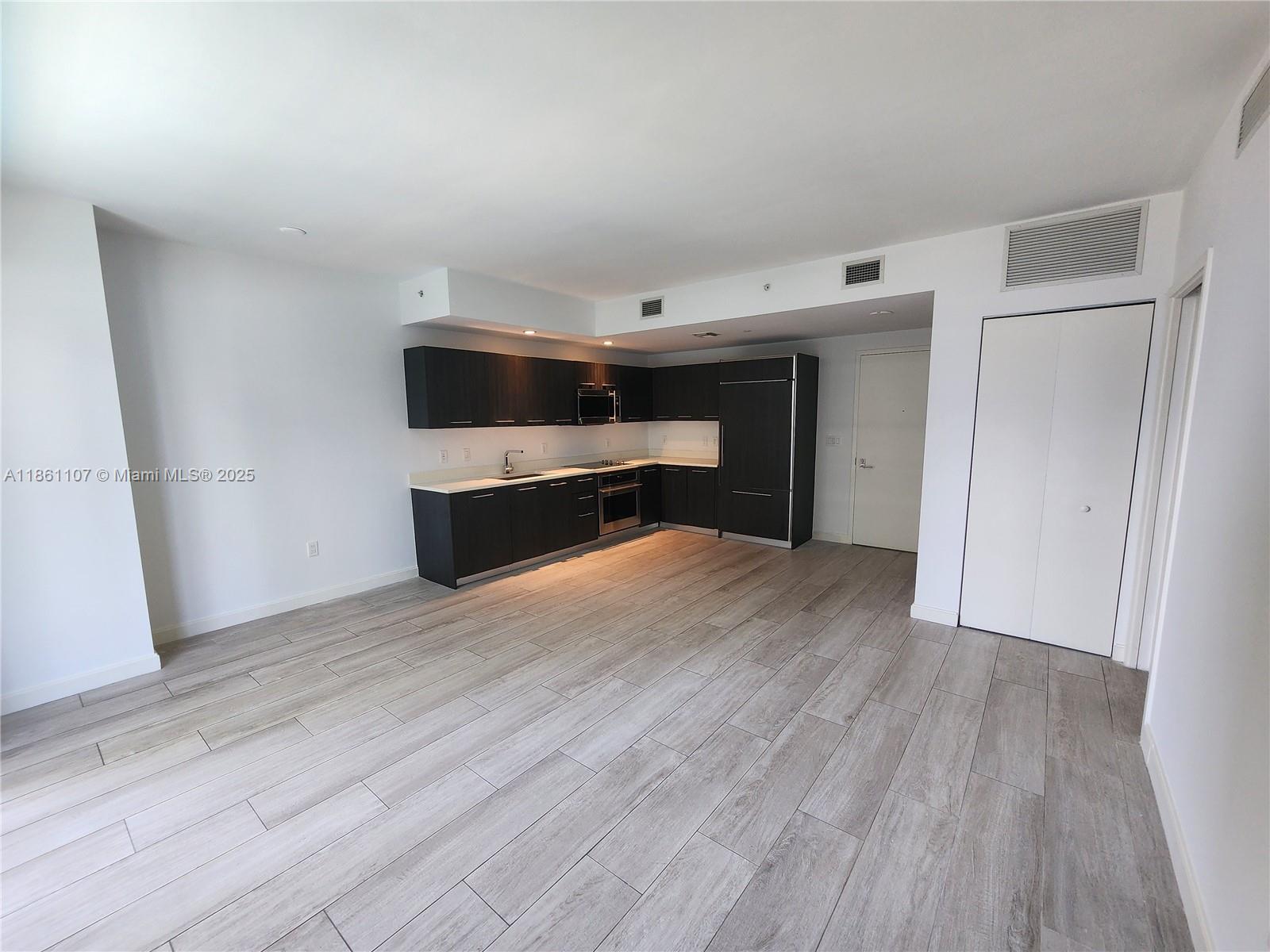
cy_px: 476
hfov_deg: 106.2
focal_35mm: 13
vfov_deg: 89.9
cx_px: 635
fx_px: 477
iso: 200
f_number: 2.2
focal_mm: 2.2
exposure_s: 1/60
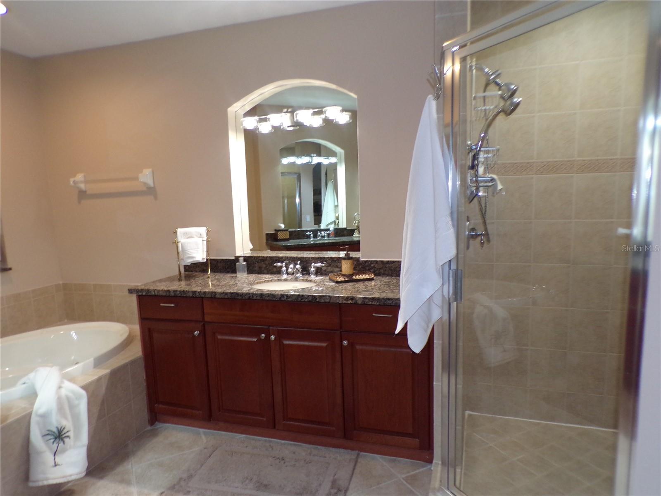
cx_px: 330
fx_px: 458
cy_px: 248
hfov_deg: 71.6
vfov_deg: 56.8
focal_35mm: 24
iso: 200
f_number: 3
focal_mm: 4.3
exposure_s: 1/34
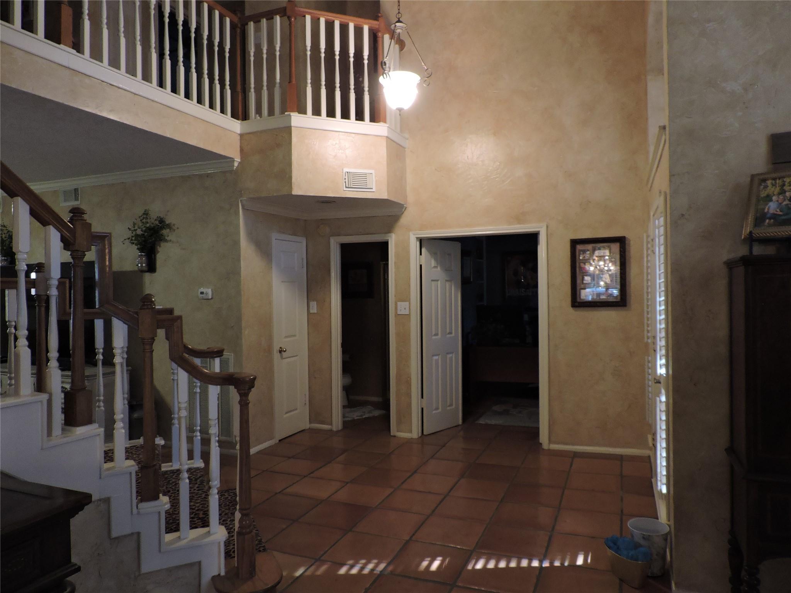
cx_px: 396
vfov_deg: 56.8
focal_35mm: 24
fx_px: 548
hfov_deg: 71.6
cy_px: 296
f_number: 3
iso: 400
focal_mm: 4.3
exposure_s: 1/25
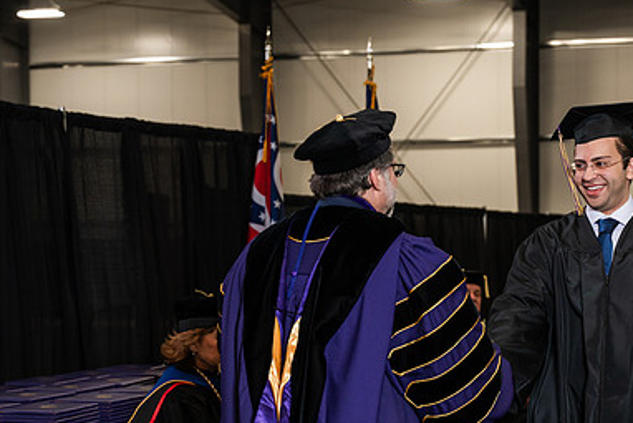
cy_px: 316
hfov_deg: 23.0
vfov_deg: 15.5
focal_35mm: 88
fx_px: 1548
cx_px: 446
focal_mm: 58
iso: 1250
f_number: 4.5
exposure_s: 1/200
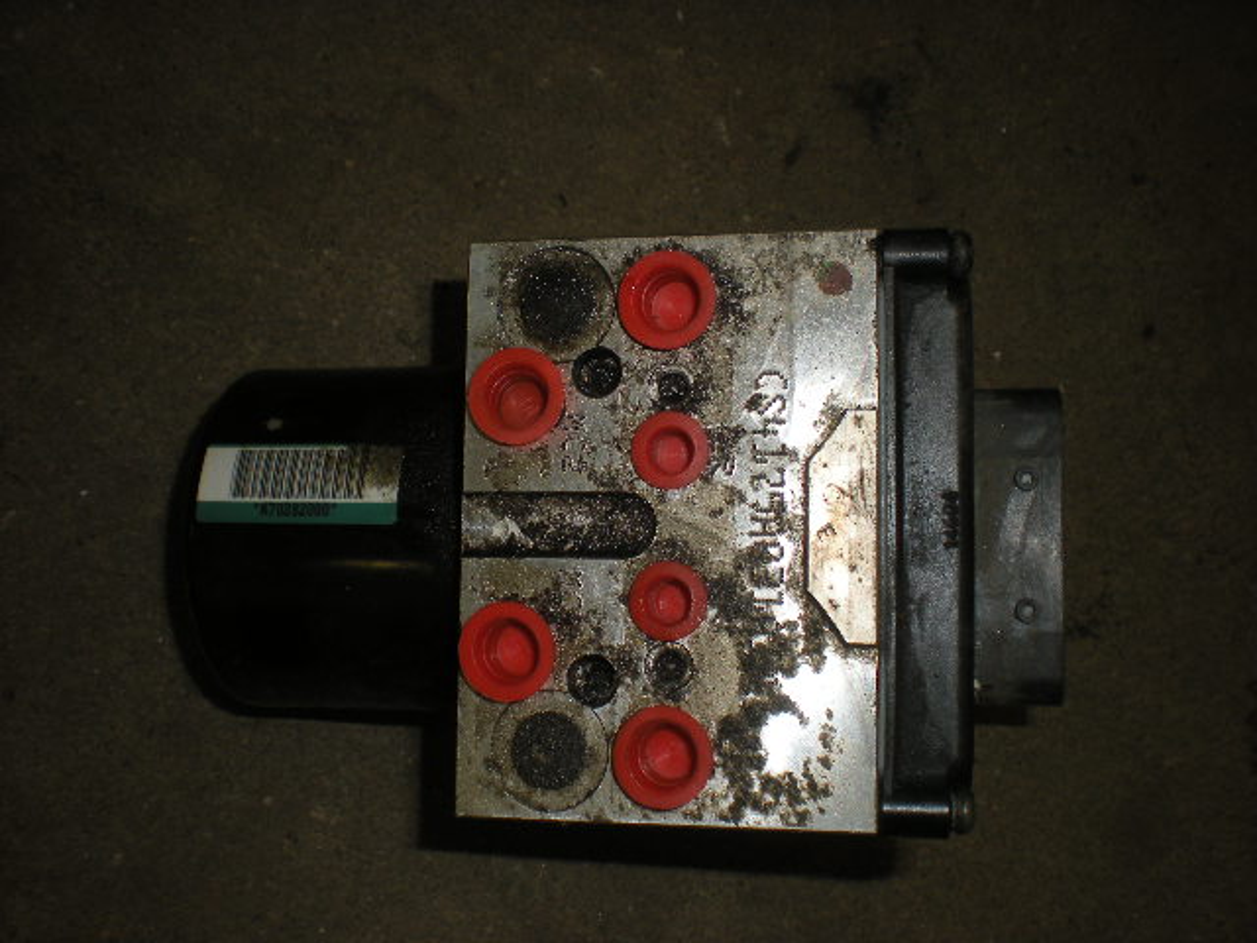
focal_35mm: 38
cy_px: 472
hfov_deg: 49.0
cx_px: 628
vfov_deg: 37.7
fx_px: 1380
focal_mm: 6.3
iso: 64
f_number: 4.6
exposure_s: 1/60
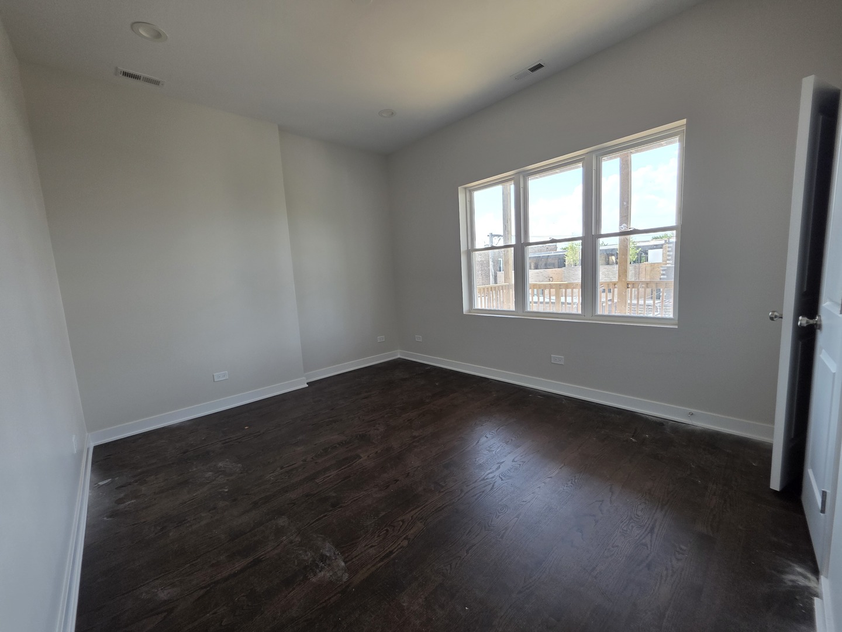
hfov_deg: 106.2
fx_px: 316
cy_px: 316
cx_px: 421
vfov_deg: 89.9
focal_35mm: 13
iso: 50
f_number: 1.9
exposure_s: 1/120
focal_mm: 2.2
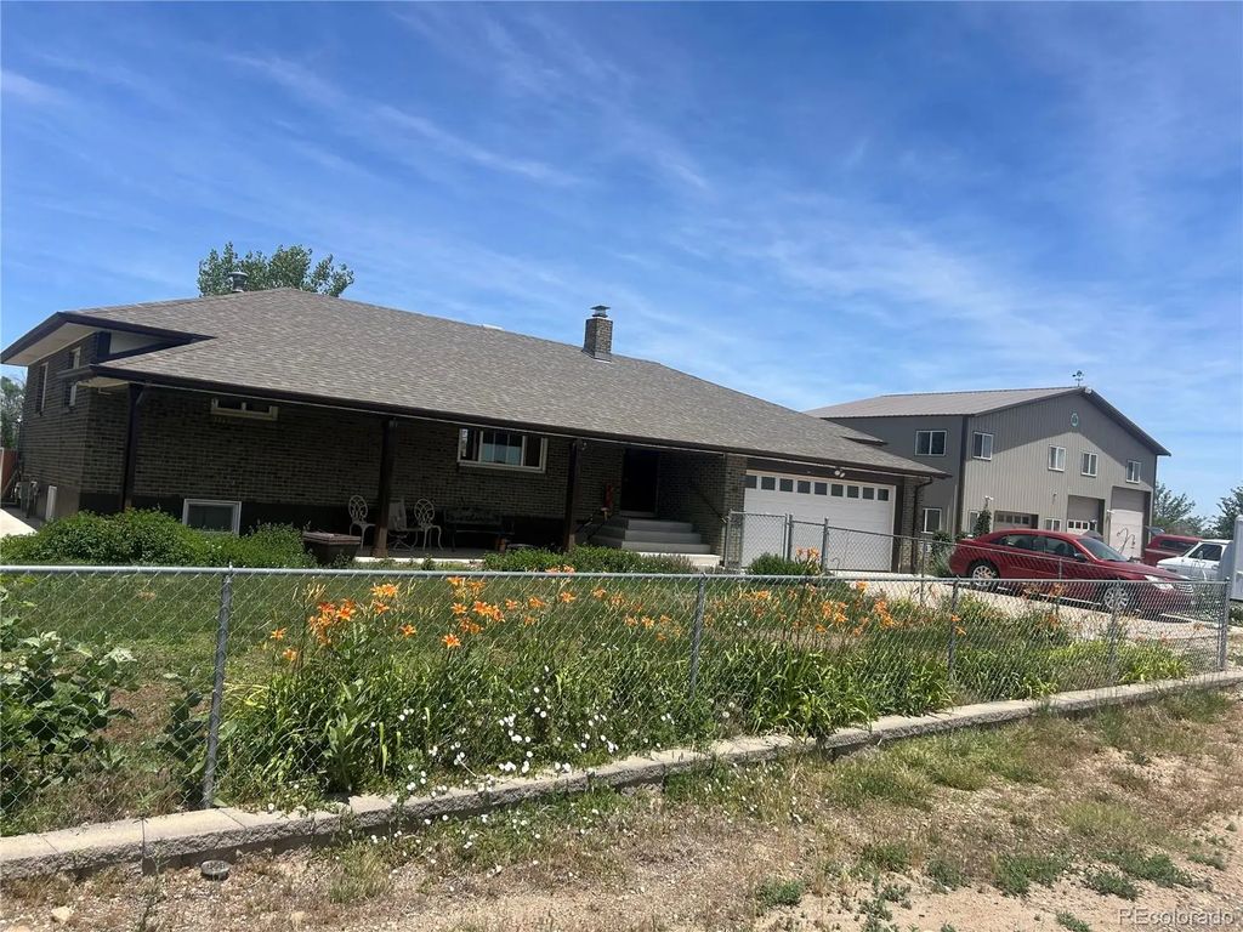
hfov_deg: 67.3
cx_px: 622
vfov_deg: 53.1
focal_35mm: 26
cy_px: 466
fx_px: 934
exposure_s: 1/4444
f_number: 1.5
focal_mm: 5.7
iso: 50
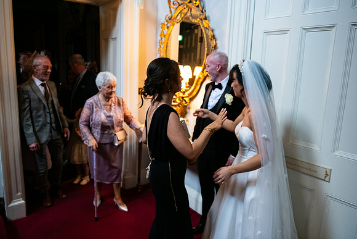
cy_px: 120
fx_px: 278
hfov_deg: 65.5
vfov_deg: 46.4
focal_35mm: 28
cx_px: 178
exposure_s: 1/160
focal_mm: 28
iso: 1600
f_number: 3.5
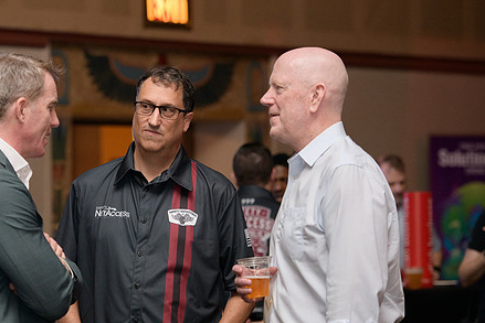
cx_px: 169
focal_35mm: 160
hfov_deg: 12.8
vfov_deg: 8.6
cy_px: 159
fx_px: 2156
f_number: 3.5
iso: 2000
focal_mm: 116
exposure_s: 1/250
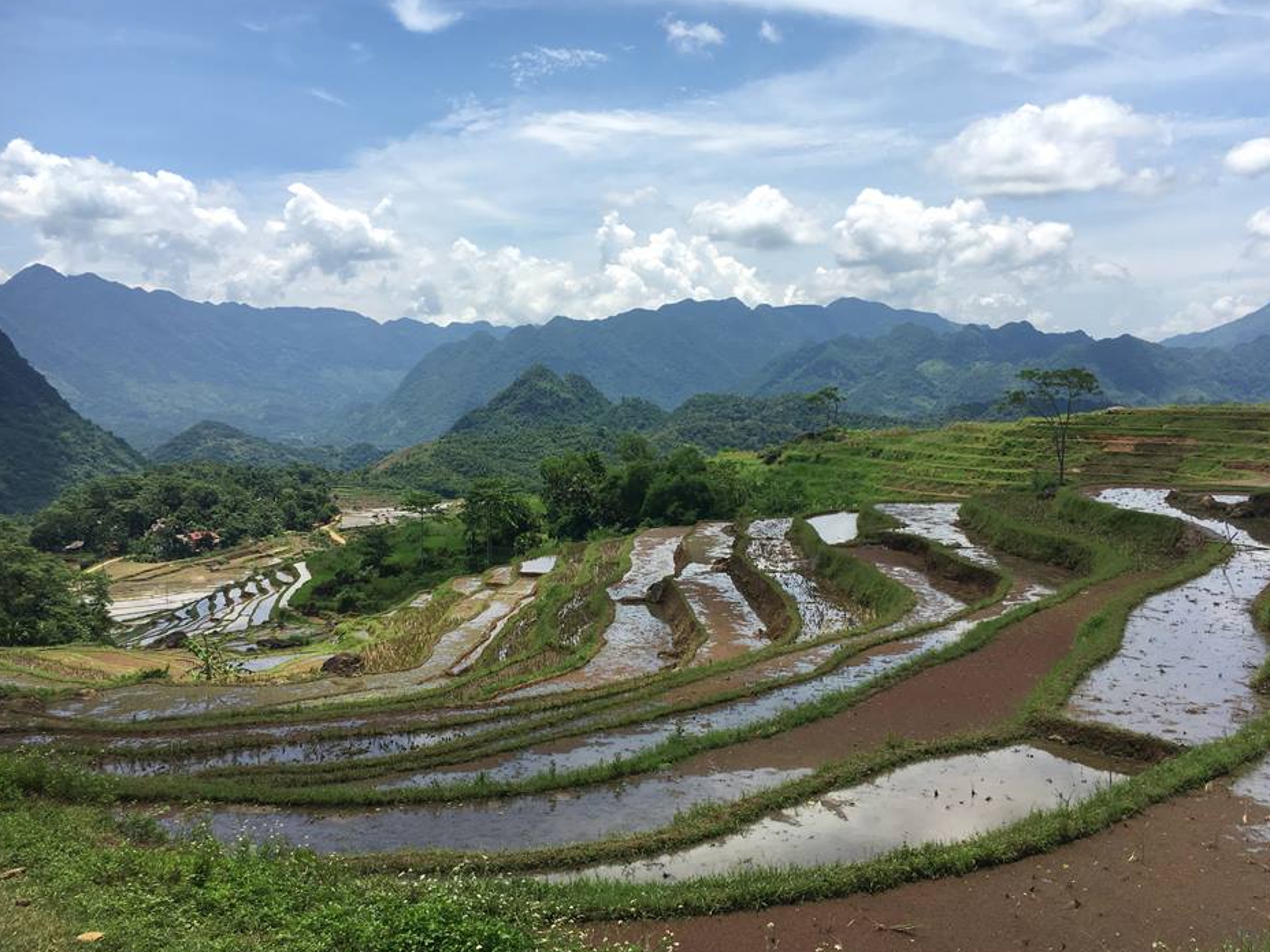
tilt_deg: -4.4
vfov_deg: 44.2
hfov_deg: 56.8
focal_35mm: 32
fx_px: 1174
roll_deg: -0.4
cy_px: 491
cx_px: 673
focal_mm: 4.15
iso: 25
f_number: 2.2
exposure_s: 1/1261
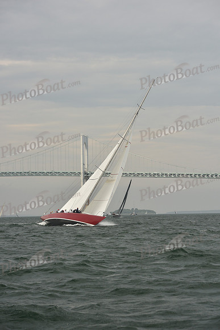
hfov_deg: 16.1
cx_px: 110
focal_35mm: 85
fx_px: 779
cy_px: 165
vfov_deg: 23.9
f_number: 5.6
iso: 250
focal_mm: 85
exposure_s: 1/500
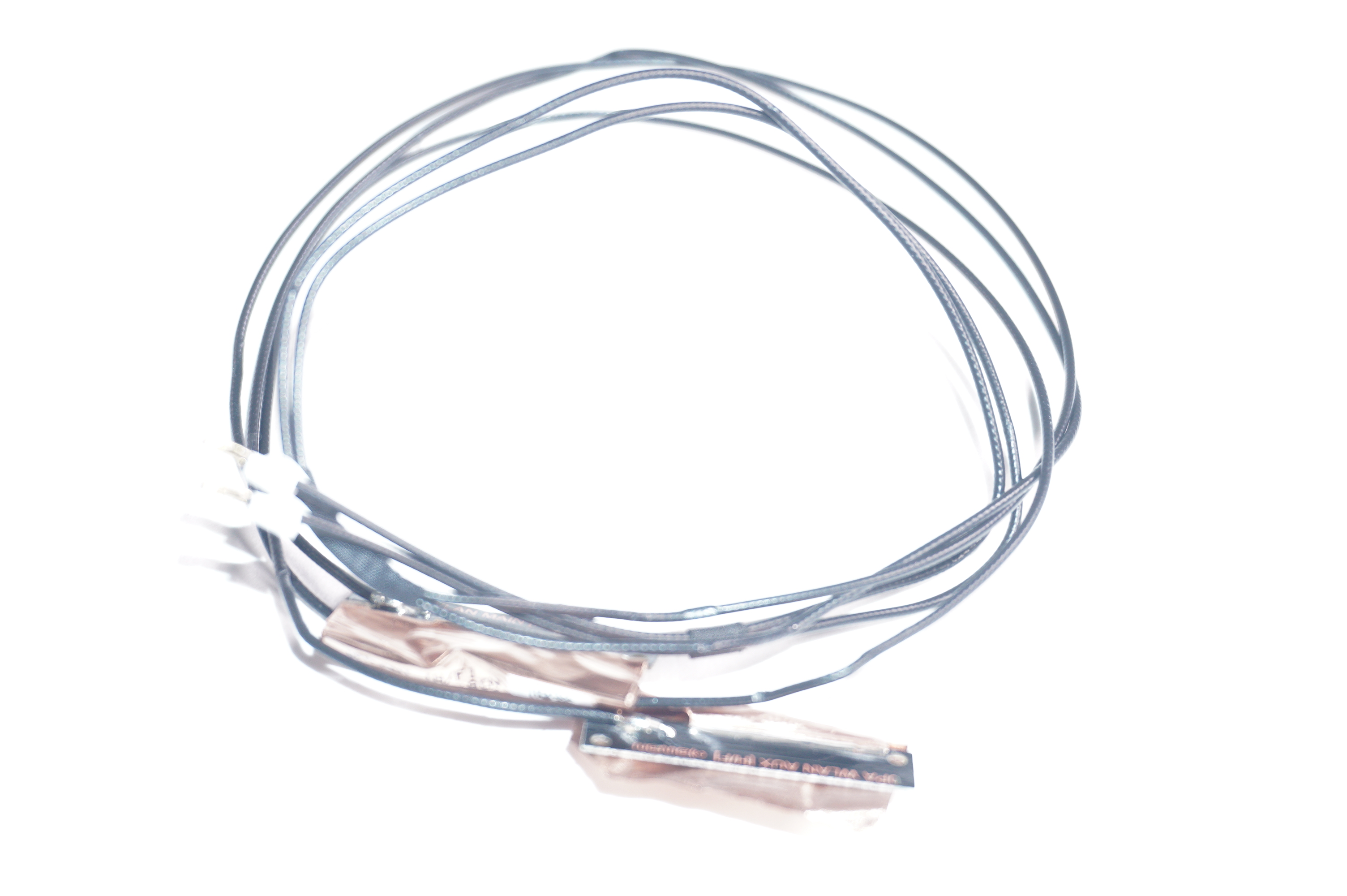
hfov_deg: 36.9
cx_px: 674
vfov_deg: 25.0
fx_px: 2019
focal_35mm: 54
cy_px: 448
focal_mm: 36
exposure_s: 1/160
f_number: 5.6
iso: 640
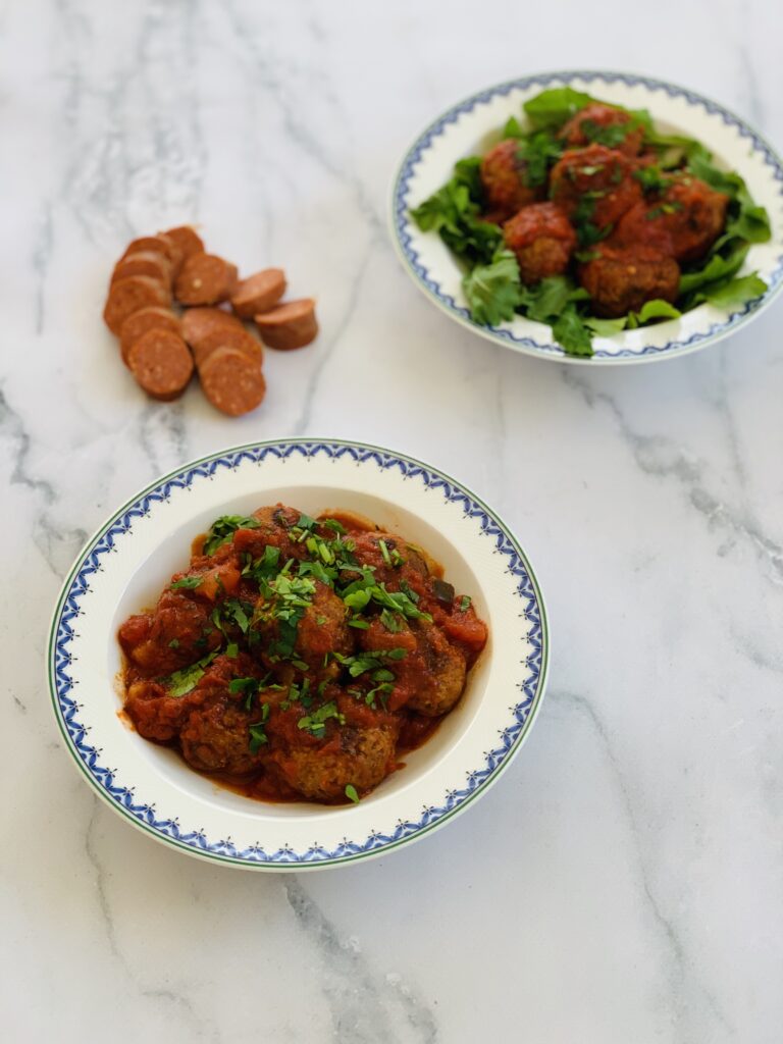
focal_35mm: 52
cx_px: 392
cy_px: 522
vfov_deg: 36.8
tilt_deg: -54.5
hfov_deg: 28.0
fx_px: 1568
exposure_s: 1/122
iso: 80
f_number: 2.4
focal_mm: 6
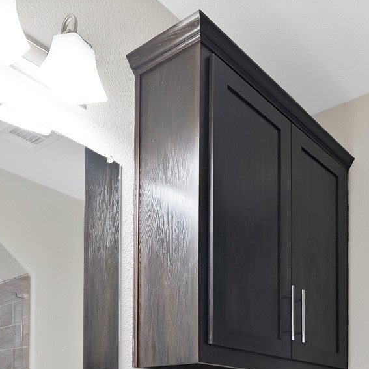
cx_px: 354
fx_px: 434
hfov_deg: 41.2
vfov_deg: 36.9
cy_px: 427
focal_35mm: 36
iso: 640
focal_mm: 12
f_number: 9
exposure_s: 1/3
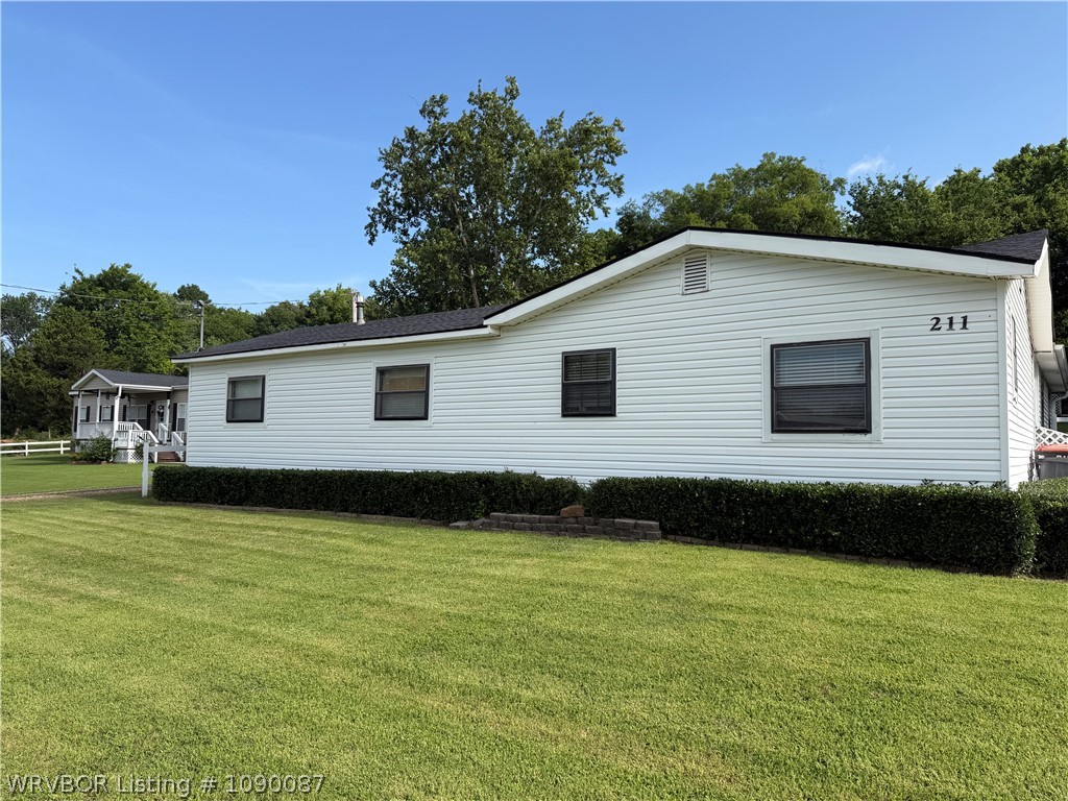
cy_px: 400
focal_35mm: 24
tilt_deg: +3.4
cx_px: 534
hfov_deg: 71.6
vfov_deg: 56.8
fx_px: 740
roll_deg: -1.2
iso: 80
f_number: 1.78
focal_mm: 6.76
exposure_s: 1/3953
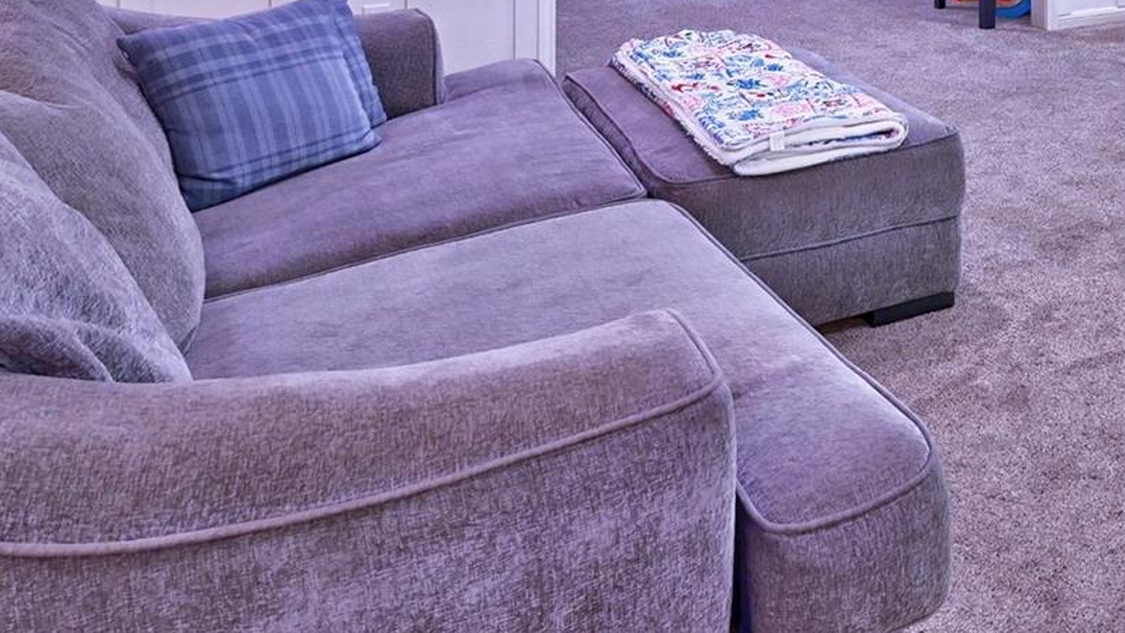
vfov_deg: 22.7
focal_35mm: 44
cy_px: -278
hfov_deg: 40.5
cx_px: 1119
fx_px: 1323
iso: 400
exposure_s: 1/6
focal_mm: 16.5
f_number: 8
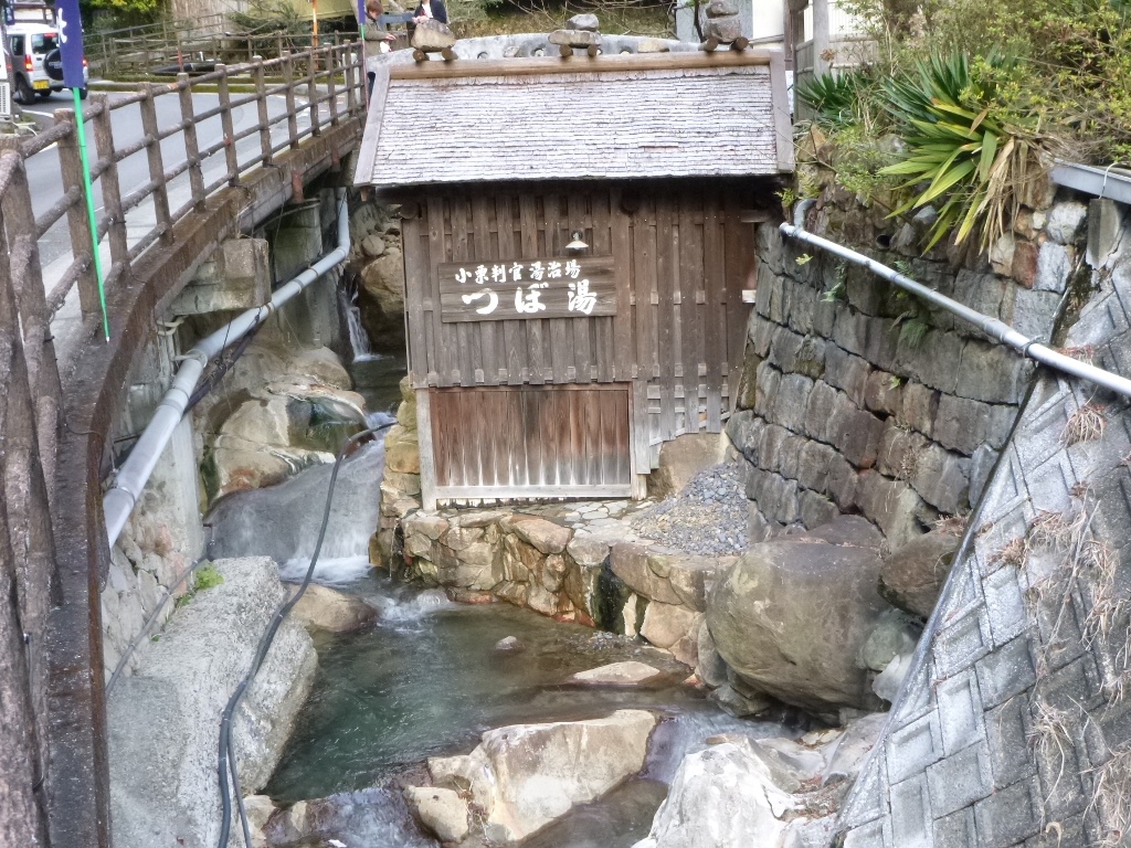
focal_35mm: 38
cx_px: 566
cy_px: 424
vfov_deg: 37.7
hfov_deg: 49.0
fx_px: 1242
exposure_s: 1/50
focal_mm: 6.8
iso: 400
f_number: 4.5
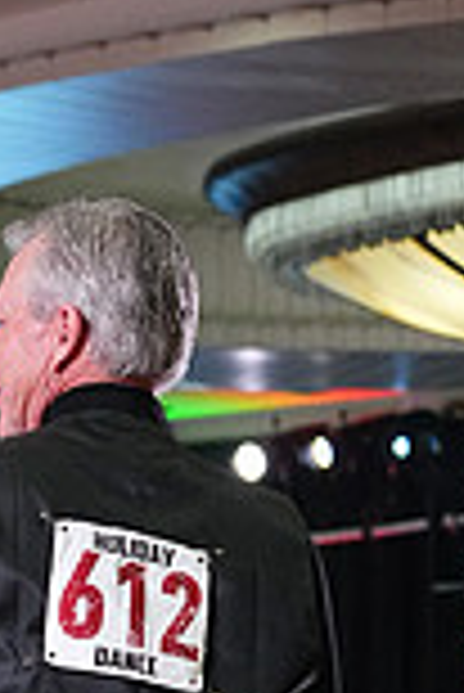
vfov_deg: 7.1
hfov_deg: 4.9
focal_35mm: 283
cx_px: -79
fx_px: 5459
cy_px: 1094
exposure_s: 1/400
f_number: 5
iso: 6400
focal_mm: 75
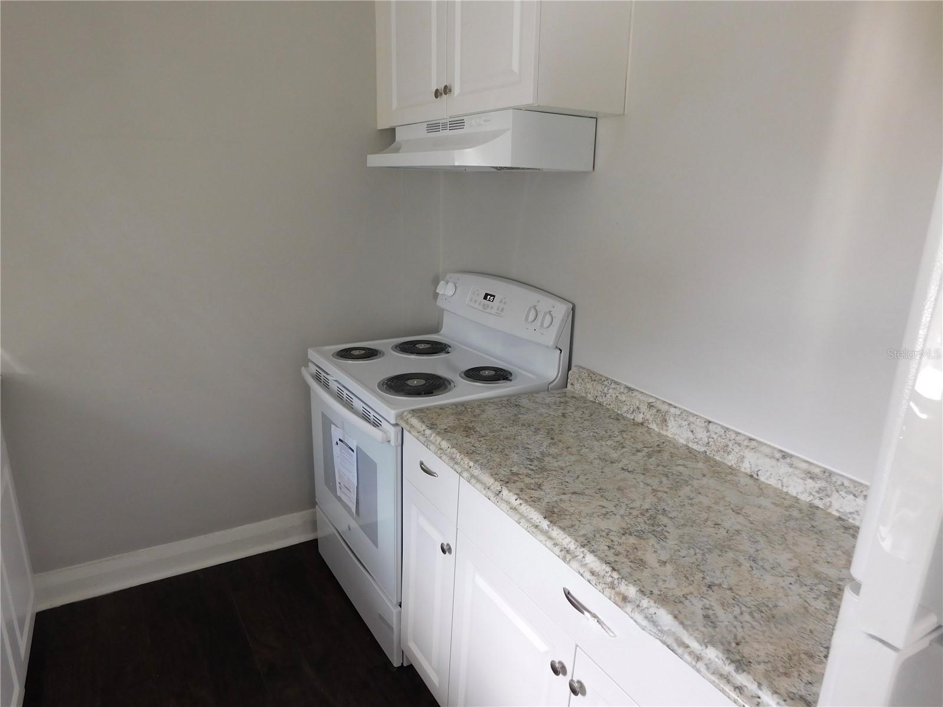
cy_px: 354
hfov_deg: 73.9
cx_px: 472
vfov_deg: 58.9
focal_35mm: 23
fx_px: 627
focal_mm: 4
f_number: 3
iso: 125
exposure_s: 1/30
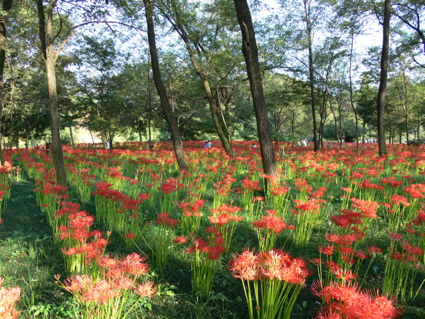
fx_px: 430
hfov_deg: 52.6
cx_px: 212
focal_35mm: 35
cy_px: 160
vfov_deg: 40.7
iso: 80
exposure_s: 1/100
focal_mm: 7.4
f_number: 2.8
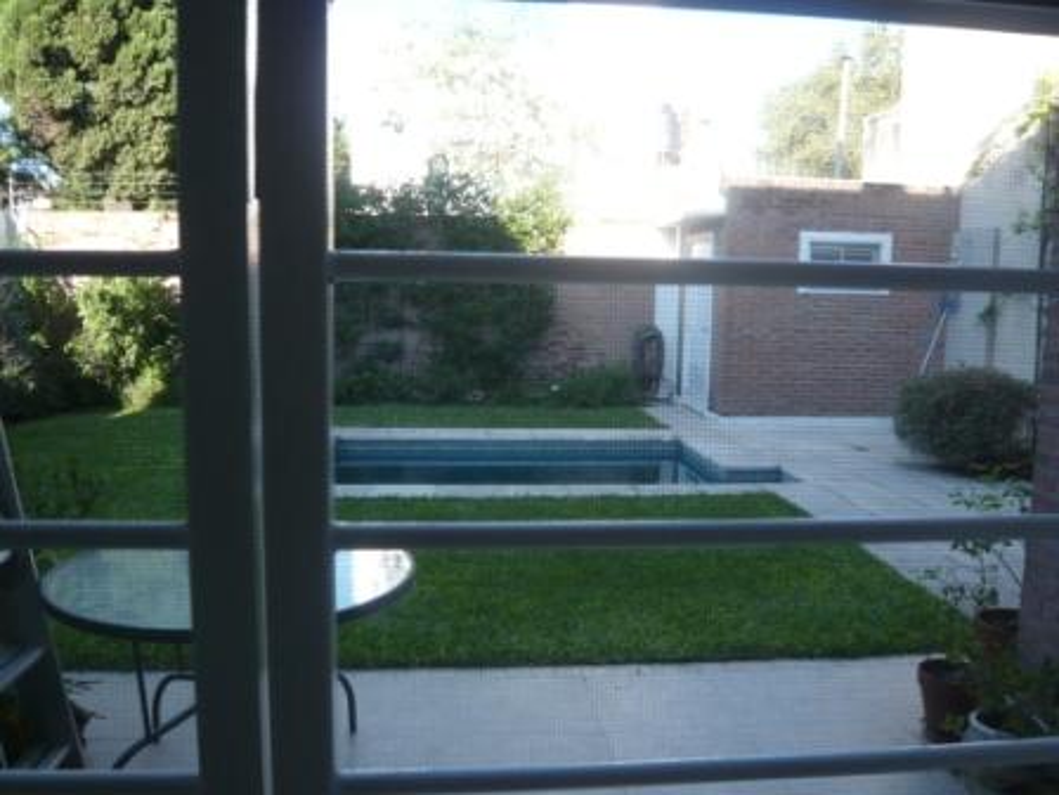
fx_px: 887
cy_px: 398
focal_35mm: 29
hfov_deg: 61.7
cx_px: 530
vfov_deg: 48.2
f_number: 2.8
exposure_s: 1/160
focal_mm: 4.6
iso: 100
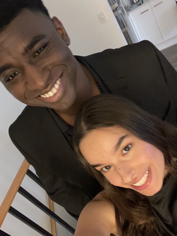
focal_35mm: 30
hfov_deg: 46.8
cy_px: 118
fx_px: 205
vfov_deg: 60.0
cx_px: 88
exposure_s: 1/17
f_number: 2.2
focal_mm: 2.71
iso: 640
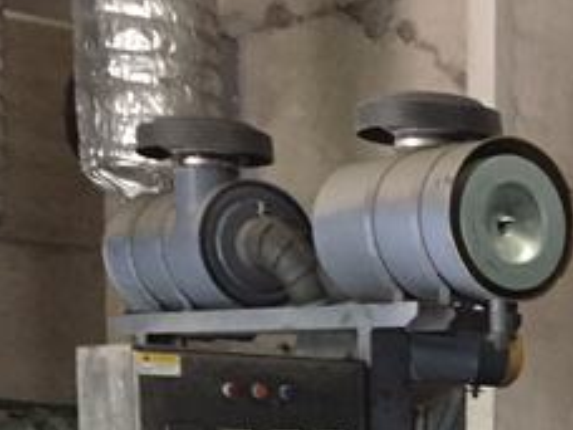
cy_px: 615
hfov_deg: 19.9
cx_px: 774
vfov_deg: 15.5
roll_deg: -4.0
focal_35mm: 89
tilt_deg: -8.5
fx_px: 1473
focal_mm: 4.15
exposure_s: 1/17
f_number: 2.2
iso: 320
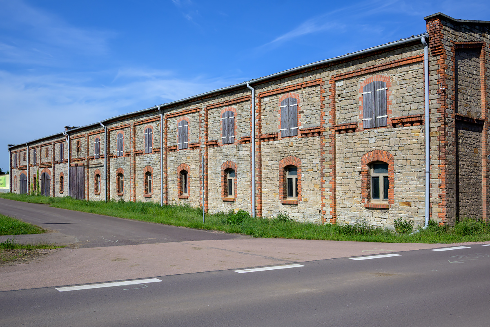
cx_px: 245
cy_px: 164
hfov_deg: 57.2
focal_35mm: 33
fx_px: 449
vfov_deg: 40.0
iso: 200
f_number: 8
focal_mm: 22
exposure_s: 1/750
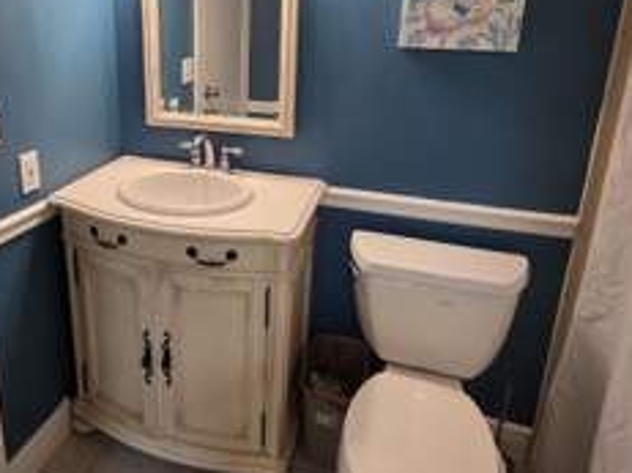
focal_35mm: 27
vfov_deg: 50.2
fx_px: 493
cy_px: 149
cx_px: 230
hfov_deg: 64.2
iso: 200
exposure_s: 1/120
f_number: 1.9
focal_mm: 2.2
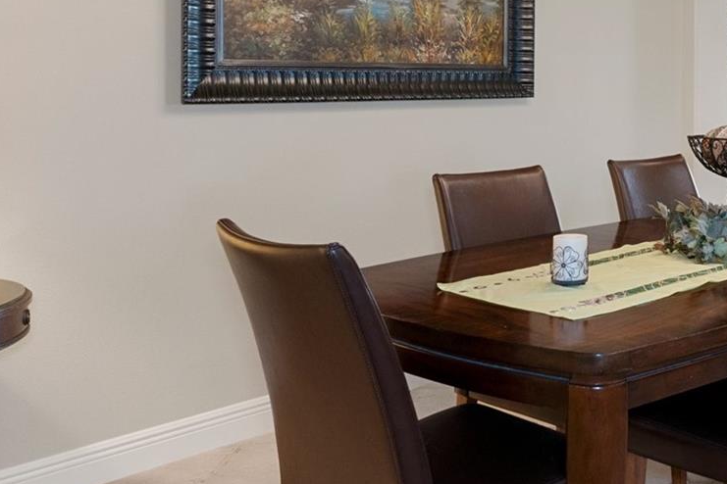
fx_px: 850
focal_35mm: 42
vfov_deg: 31.1
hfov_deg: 41.7
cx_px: 687
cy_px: 107
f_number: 8
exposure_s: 1/2.5
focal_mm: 13
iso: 320
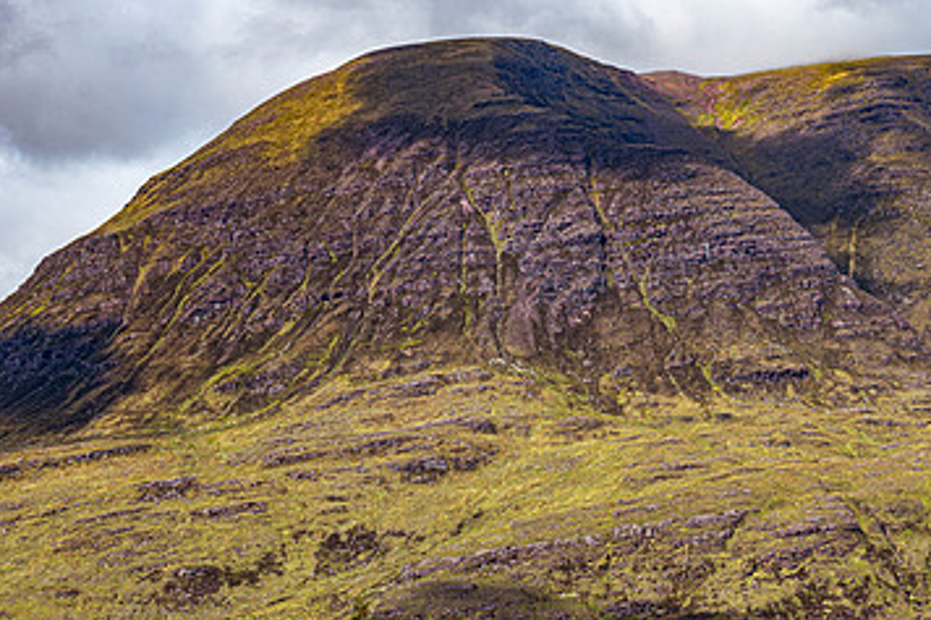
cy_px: 268
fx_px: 5687
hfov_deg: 9.3
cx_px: 703
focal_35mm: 220
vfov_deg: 6.2
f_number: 6.3
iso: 180
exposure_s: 1/640
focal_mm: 135
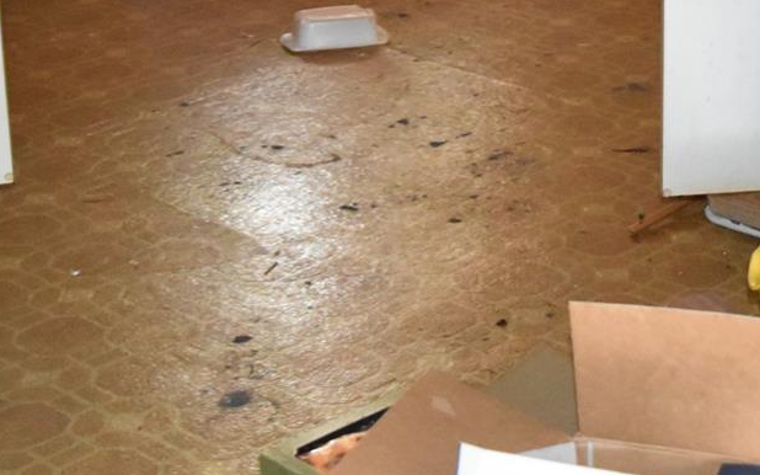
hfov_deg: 21.6
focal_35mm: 95
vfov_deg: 13.4
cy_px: -65
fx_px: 1967
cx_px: 604
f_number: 4
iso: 6400
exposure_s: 1/60
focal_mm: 24
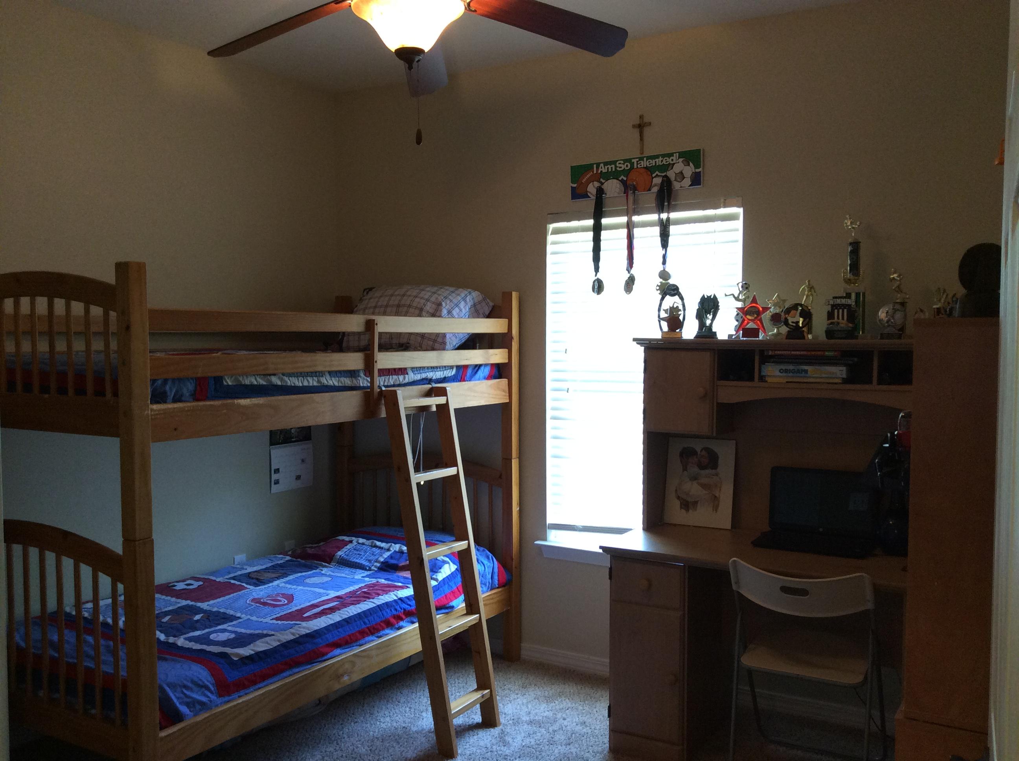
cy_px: 380
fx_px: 941
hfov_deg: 56.9
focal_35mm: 32
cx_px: 510
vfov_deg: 44.1
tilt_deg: -3.2
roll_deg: +0.4
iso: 80
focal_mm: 3.3
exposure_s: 1/24
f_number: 2.4
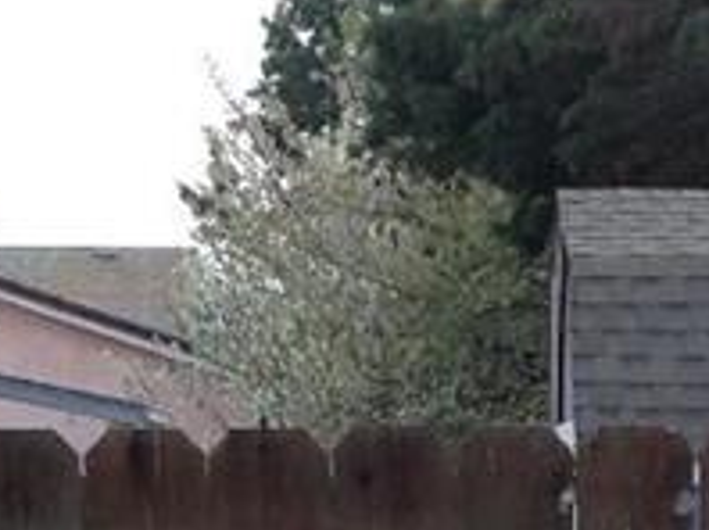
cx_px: 795
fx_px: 5114
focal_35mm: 250
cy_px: 1114
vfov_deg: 5.8
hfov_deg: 7.9
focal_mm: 4.12
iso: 50
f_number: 2.4
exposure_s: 1/430
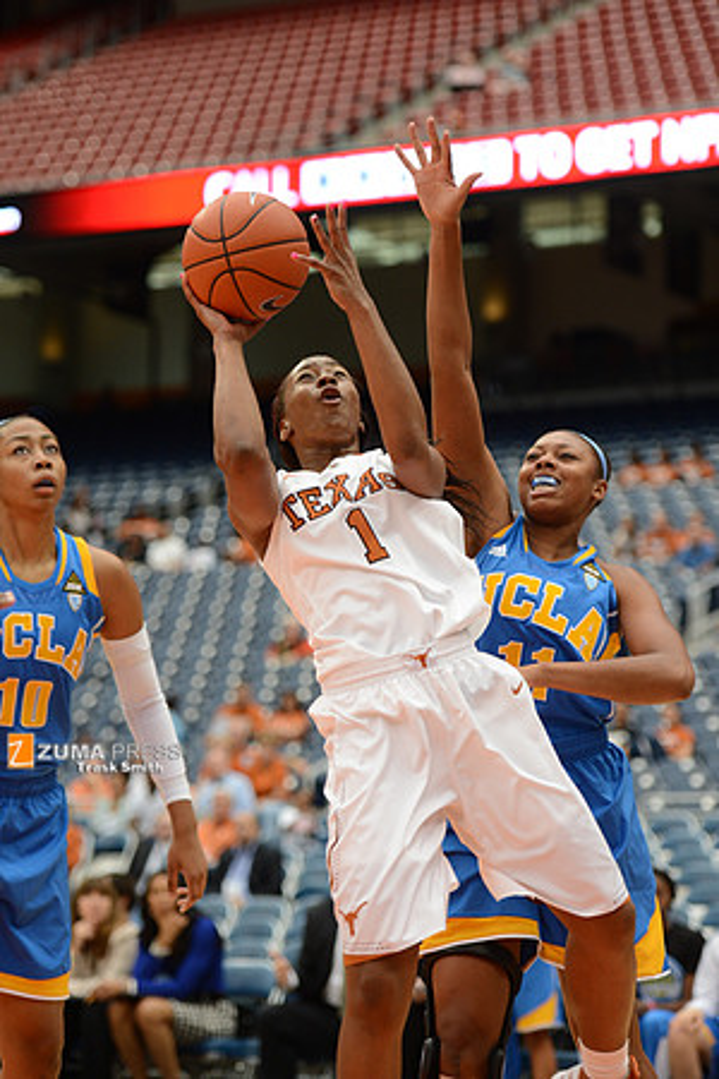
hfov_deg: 13.4
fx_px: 3056
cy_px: 540
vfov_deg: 20.0
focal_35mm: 102
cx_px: 360
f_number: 2.8
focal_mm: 102
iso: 1250
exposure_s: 1/1250
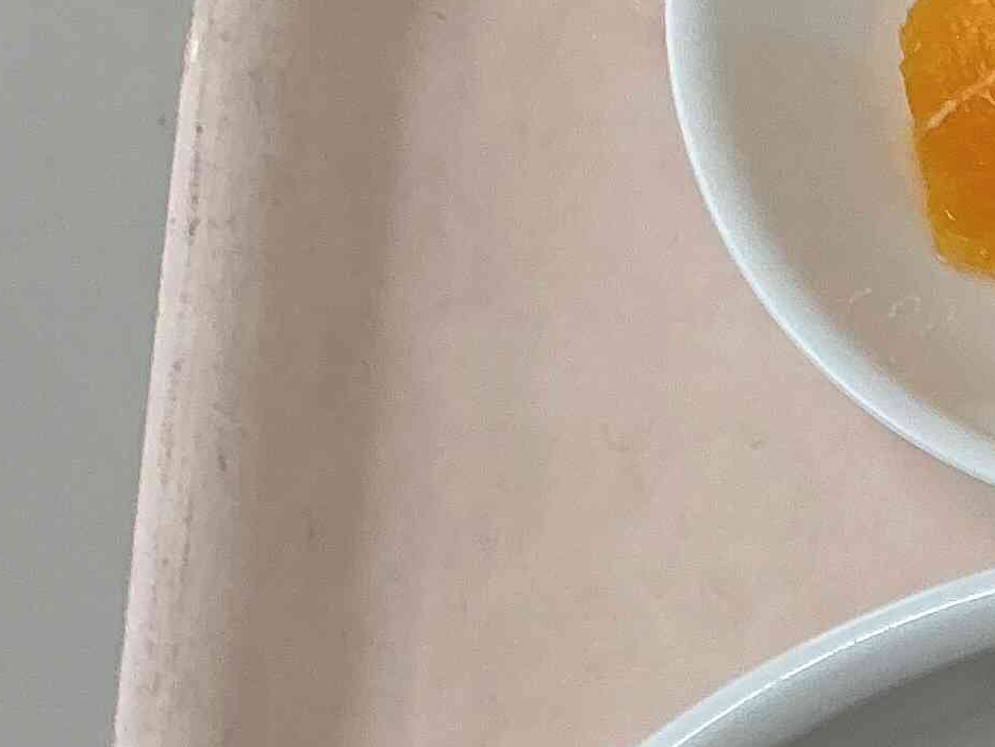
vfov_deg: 11.5
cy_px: 1003
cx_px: 2012
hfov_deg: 13.4
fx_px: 3594
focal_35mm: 125
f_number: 1.8
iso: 32
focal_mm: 3
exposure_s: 1/120
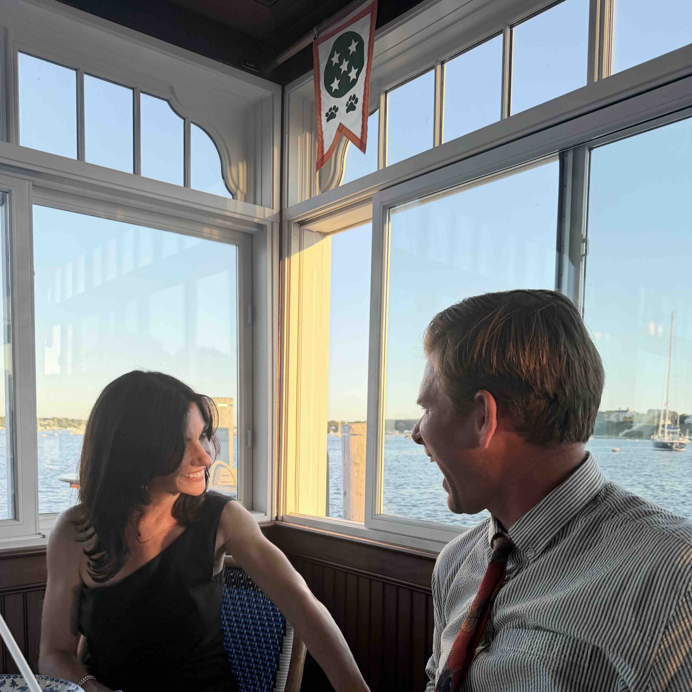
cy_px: 469
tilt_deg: -3.2
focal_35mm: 29
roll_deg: -0.9
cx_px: 338
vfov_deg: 54.3
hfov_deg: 55.6
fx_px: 656
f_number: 1.78
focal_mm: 6.76
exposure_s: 1/575
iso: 100
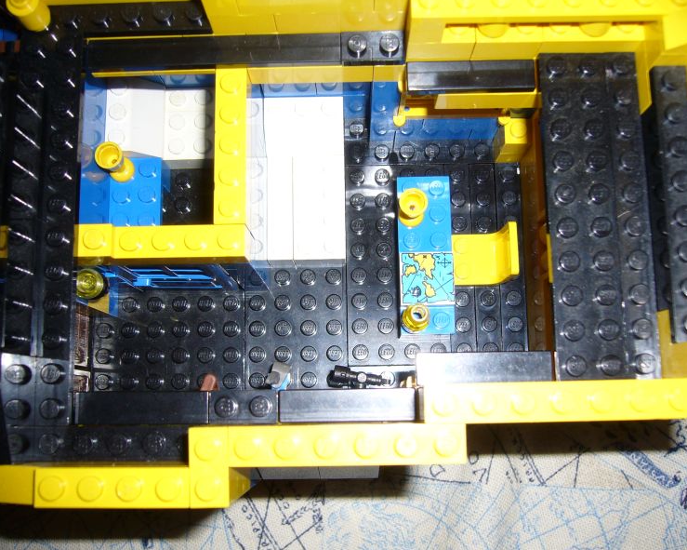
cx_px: 326
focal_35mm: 37
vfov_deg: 40.1
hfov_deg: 49.1
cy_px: 272
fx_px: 752
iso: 80
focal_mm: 5.8
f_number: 2.8
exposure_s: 1/60
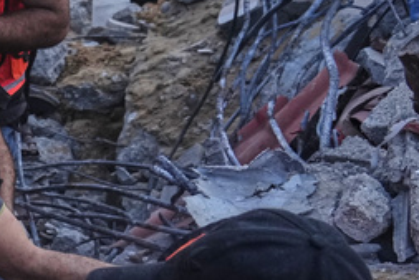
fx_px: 1130
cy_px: 336
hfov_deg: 17.9
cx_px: -272
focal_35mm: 97
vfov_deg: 13.7
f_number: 4
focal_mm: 24
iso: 800
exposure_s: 1/2000
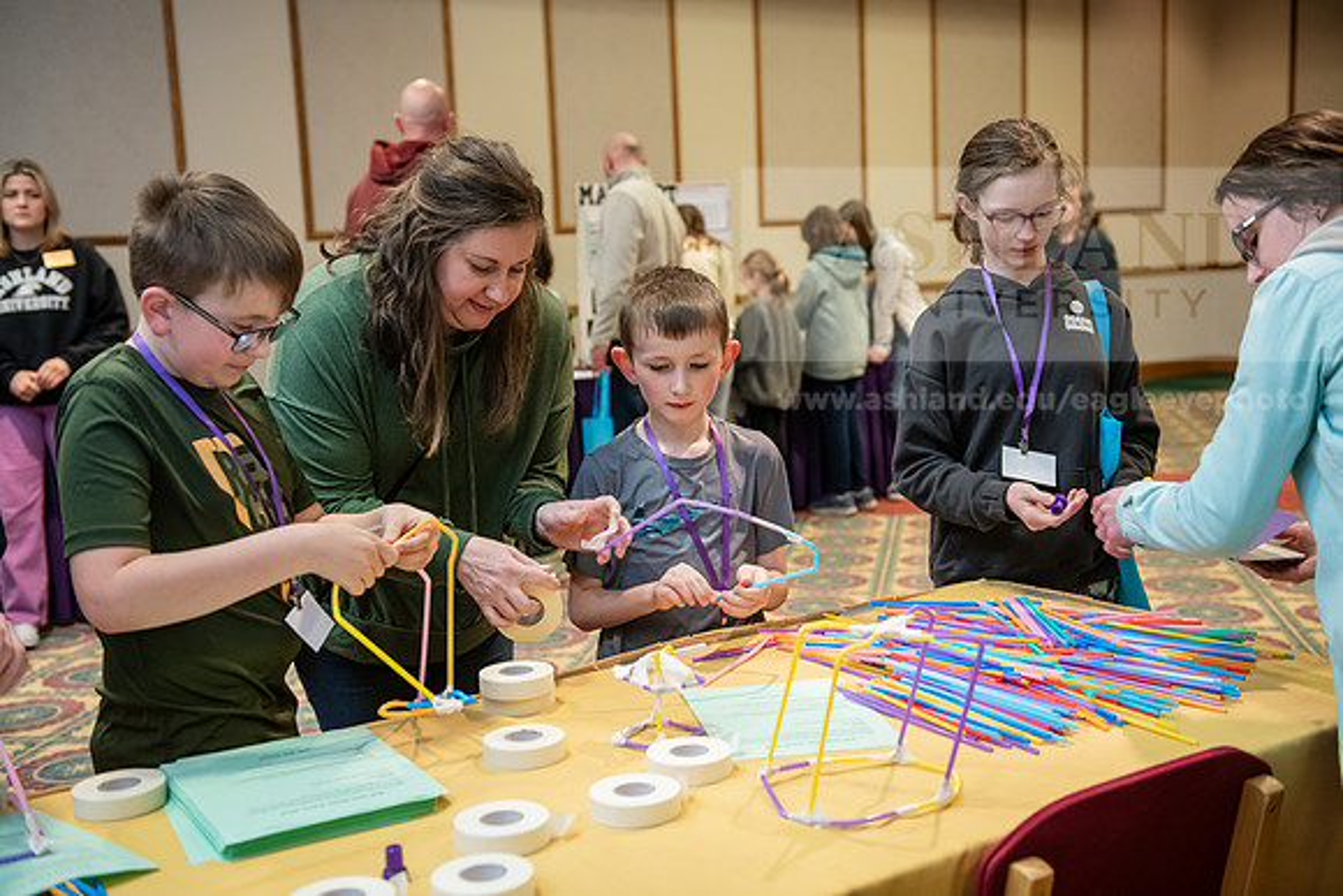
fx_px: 1642
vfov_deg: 30.5
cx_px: 672
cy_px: 448
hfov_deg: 44.5
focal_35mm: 44
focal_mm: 44
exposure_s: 1/200
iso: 2000
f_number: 3.2
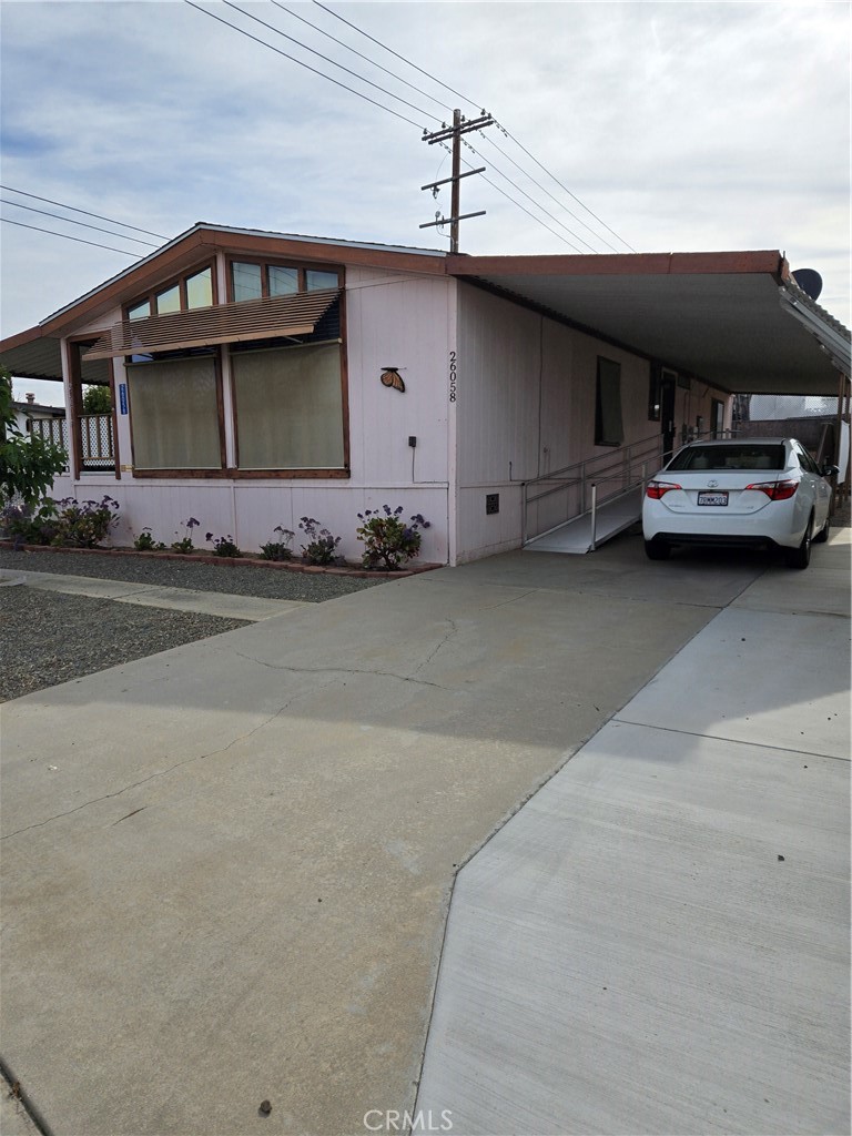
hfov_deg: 58.9
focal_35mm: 23
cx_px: 426
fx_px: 755
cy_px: 568
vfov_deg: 73.9
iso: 25
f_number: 1.8
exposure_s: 1/2913
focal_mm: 5.4
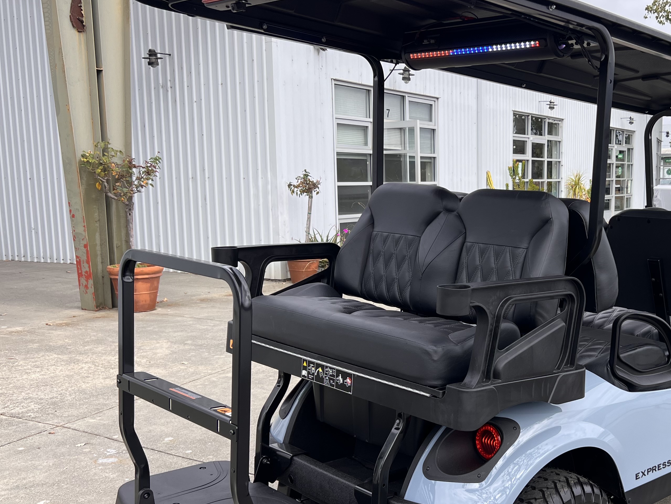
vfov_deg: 35.1
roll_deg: +0.6
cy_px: 292
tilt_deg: -8.8
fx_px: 795
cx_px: 491
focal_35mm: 41
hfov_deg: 44.5
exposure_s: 1/1431
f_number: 1.5
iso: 50
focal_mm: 5.7
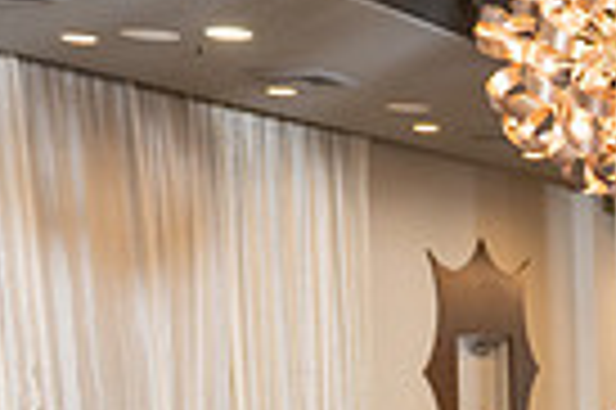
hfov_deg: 17.8
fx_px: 1743
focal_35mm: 102
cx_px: 944
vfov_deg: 12.8
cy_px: 583
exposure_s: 1/125
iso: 800
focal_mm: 24
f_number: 2.8
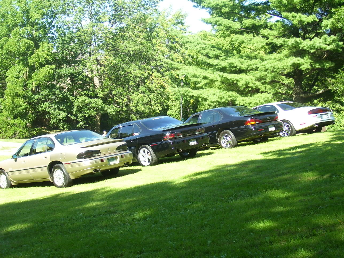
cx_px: 172
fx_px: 527
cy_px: 129
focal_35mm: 53
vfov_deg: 27.5
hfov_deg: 36.2
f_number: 3.4
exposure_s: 1/250
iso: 80
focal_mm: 8.6
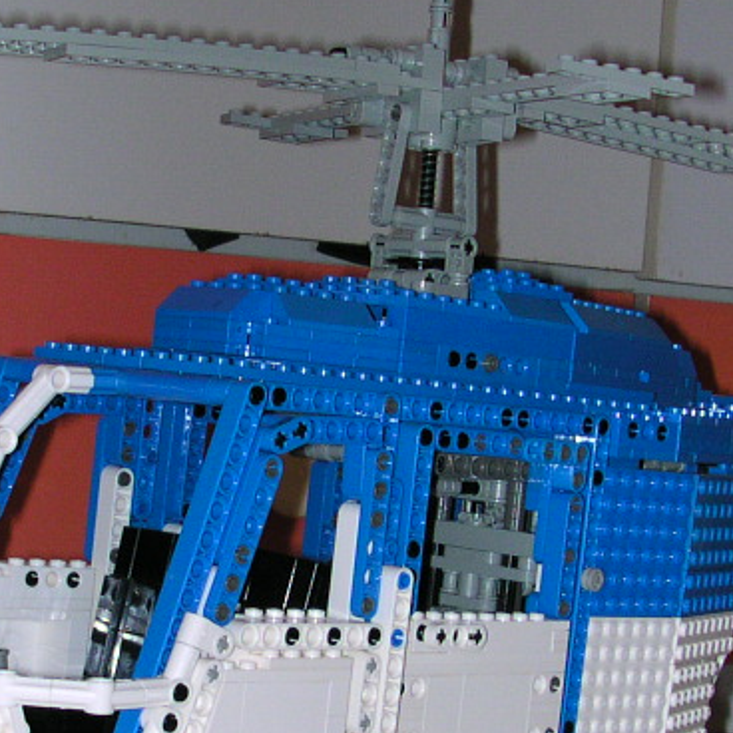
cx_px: 223
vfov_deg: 18.9
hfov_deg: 19.0
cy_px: 564
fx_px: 2180
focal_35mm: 91
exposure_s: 1/60
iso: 100
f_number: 2.7
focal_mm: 5.6
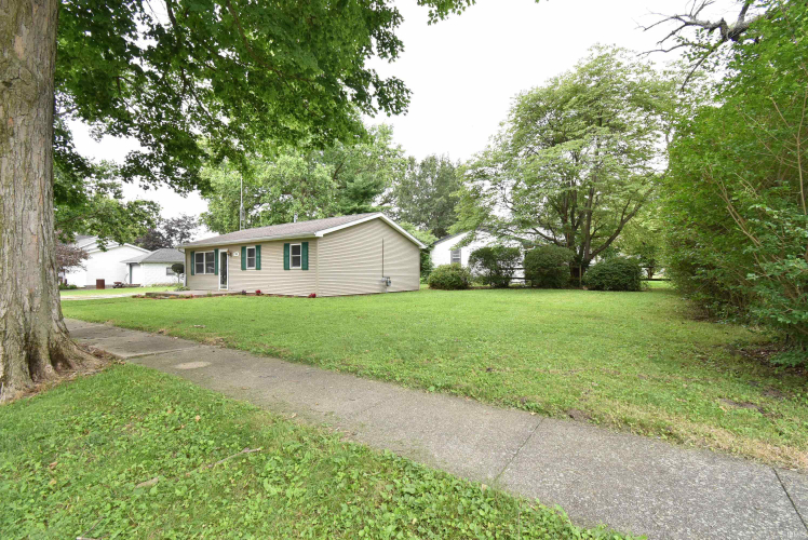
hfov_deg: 100.3
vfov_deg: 77.4
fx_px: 337
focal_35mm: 15
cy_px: 270
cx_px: 404
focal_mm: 10
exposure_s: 1/100
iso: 400
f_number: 8
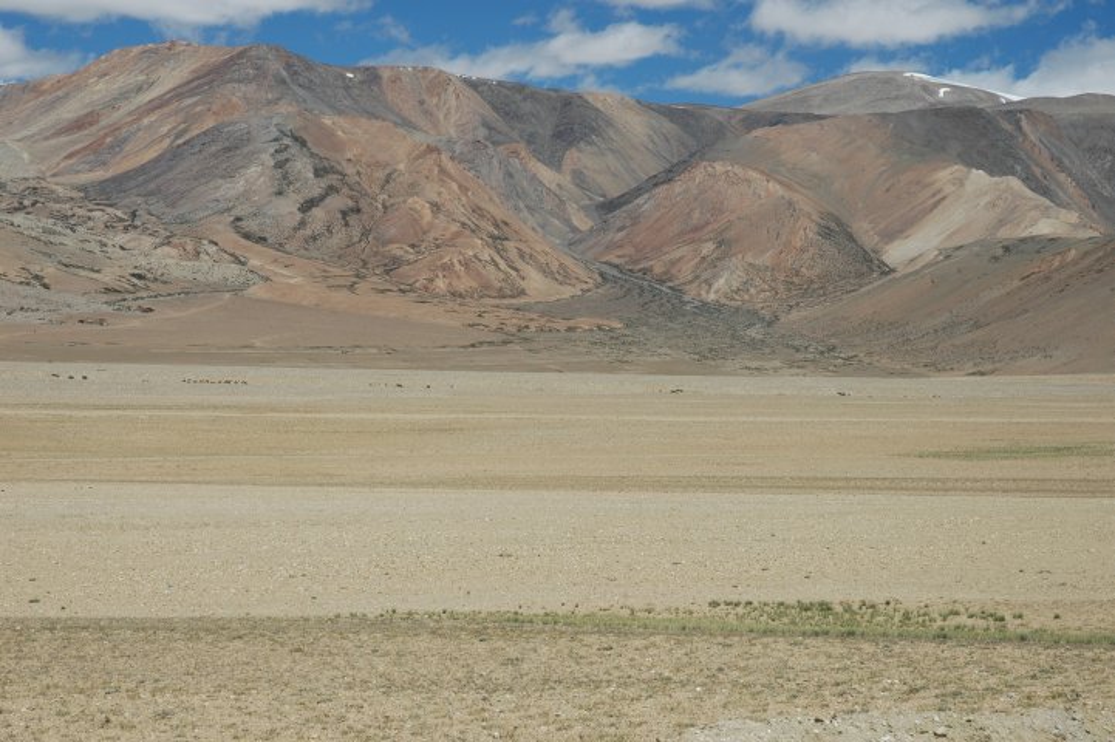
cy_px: 371
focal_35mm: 78
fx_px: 2415
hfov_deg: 26.0
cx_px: 558
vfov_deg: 17.5
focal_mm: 52
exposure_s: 1/400
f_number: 11
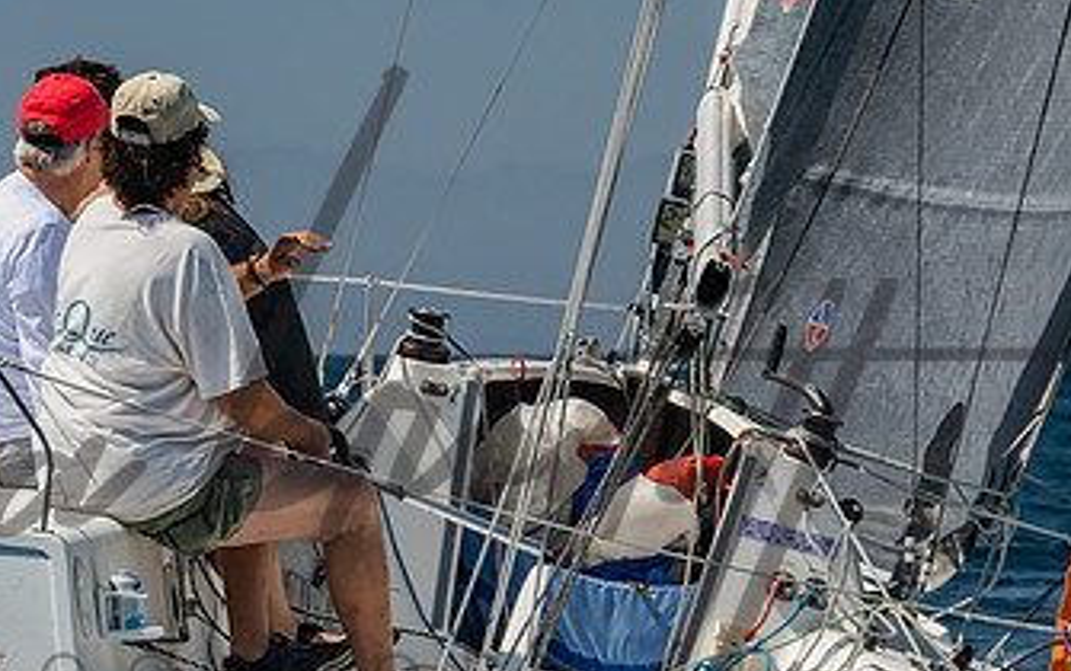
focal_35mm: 319
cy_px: 243
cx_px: 276
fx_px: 9319
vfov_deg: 4.1
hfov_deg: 6.6
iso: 160
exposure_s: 1/640
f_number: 6.3
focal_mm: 105
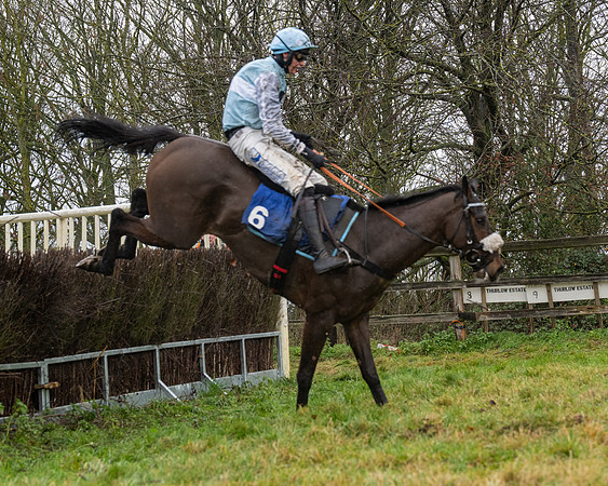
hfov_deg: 20.5
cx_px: 357
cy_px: 270
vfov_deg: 16.5
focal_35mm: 93
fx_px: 1676
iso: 800
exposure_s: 1/1250
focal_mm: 70
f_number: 4
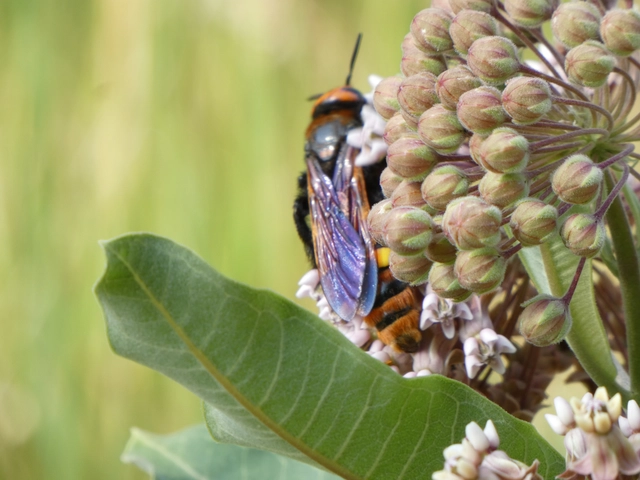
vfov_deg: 2.2
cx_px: 320
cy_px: 240
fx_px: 12591
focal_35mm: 681
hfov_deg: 2.9
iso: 100
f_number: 5.6
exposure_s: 1/125
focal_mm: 121.9
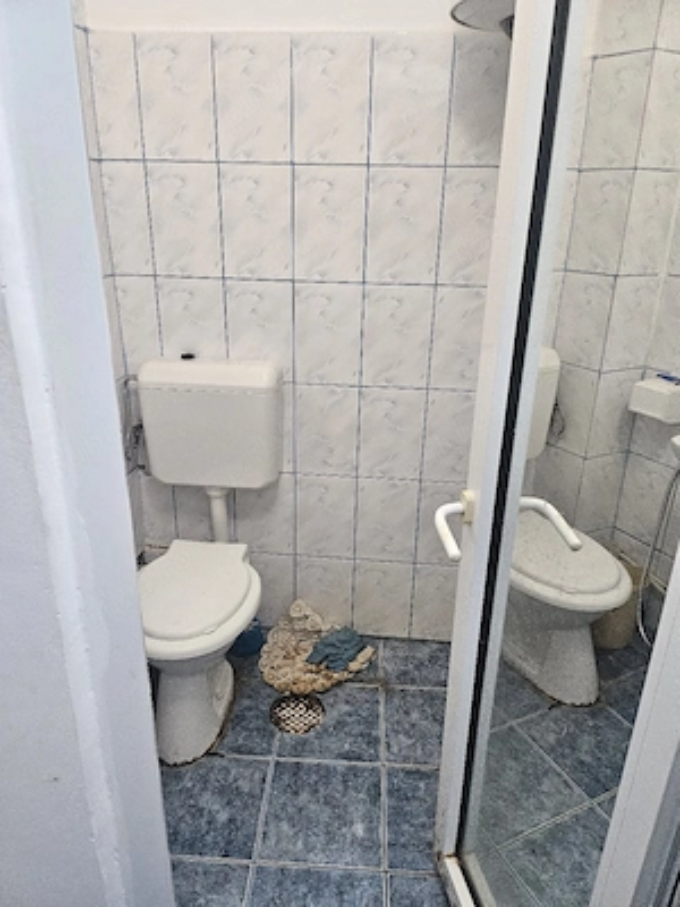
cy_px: 454
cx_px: 340
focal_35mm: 24
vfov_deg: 71.6
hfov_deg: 56.8
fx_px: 629
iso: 400
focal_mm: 5
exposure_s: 1/101
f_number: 1.8
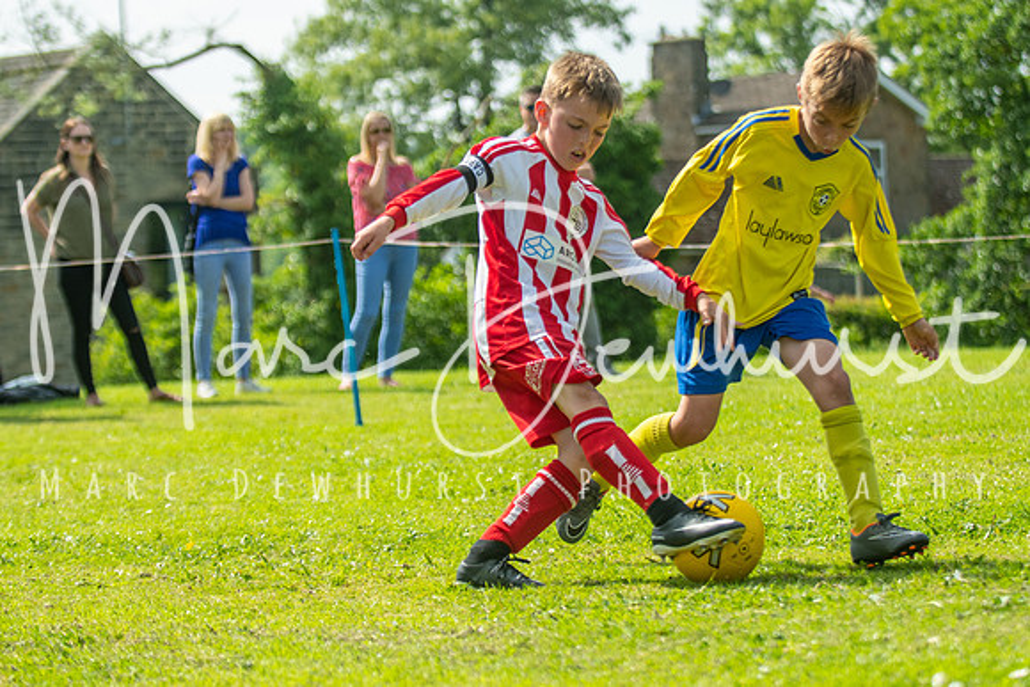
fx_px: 3796
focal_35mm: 133
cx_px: 461
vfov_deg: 10.3
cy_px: 307
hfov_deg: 15.4
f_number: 3.2
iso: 250
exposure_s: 1/2500
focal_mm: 80
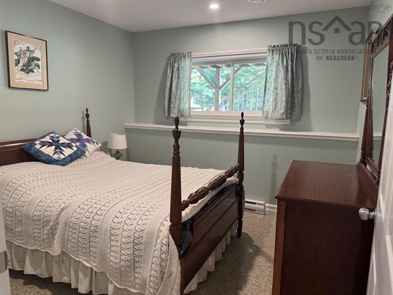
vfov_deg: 56.8
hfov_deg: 71.6
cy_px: 148
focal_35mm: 24
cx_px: 196
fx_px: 272
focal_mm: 6.76
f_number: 1.78
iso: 200
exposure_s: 1/60
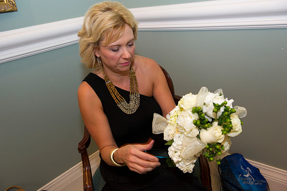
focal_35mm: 32
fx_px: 255
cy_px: 96
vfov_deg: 41.1
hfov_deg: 58.7
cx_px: 144
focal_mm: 32
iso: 1250
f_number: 4
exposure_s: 1/80
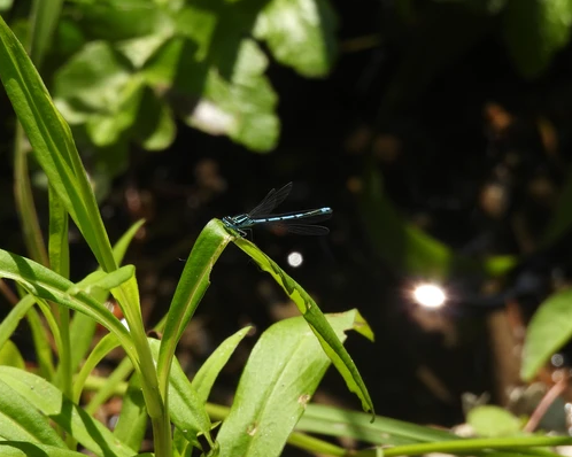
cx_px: 242
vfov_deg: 1.8
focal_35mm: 878
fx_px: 14858
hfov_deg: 2.2
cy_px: 202
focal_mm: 125
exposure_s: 1/320
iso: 100
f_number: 6.3
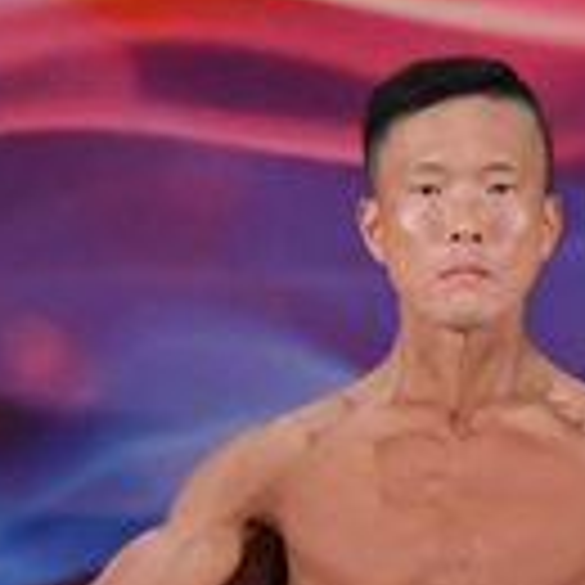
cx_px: 641
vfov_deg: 1.5
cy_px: 1062
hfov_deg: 1.5
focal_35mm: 1138
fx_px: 21758
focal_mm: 150
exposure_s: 1/400
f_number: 5.6
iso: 3200
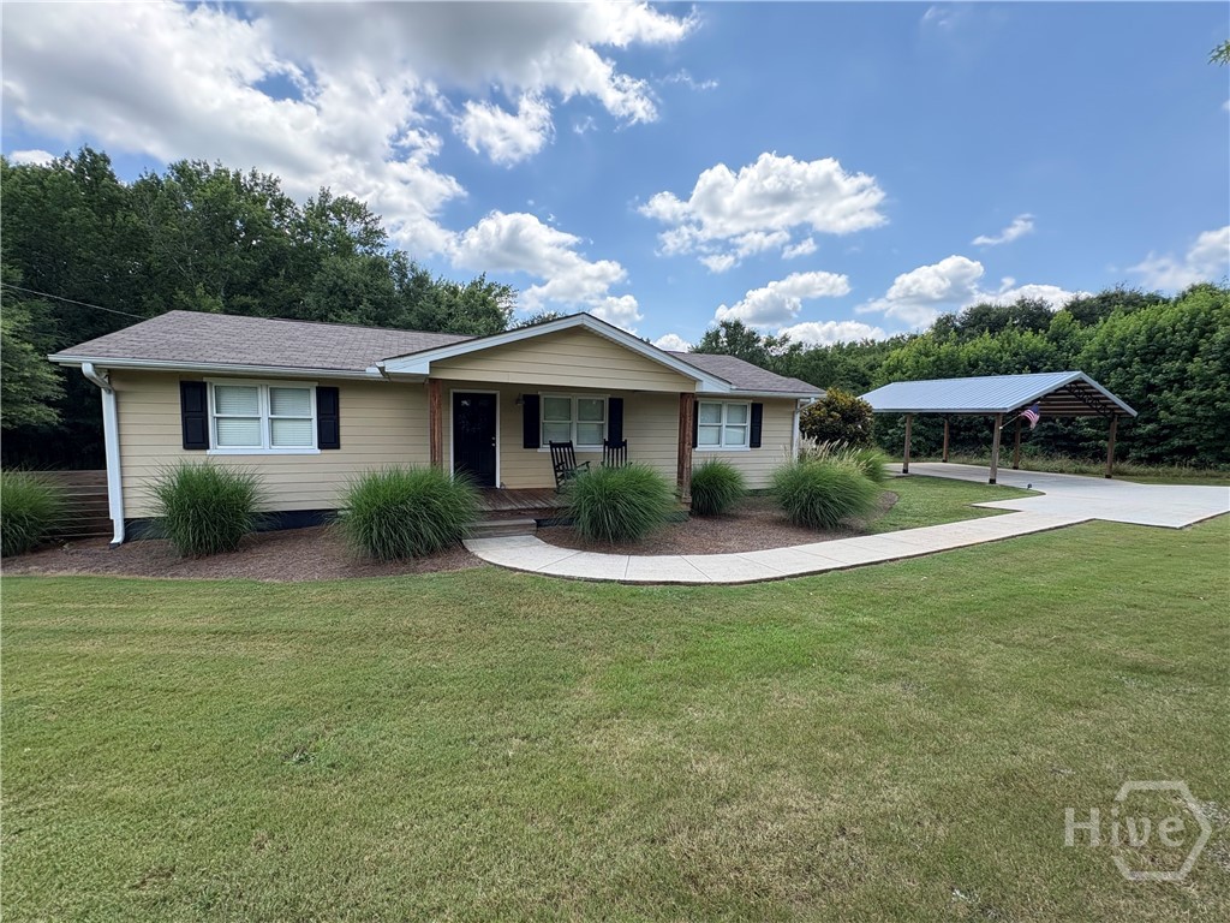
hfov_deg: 102.1
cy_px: 462
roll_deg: -0.5
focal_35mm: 14
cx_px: 615
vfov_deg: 85.7
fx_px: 497
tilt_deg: -5.0
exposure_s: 1/610
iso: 64
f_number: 2.2
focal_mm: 2.22
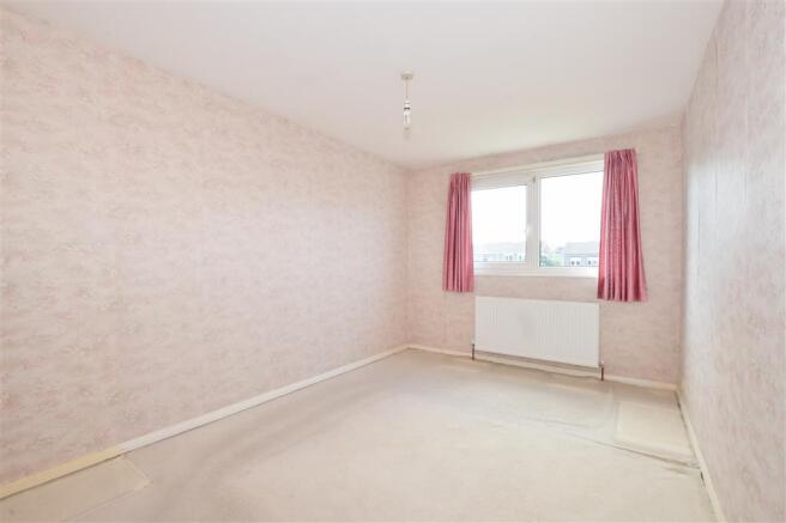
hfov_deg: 100.4
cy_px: 262
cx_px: 393
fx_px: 327
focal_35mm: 15
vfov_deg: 77.3
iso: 400
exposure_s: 1/20
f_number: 11
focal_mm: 10
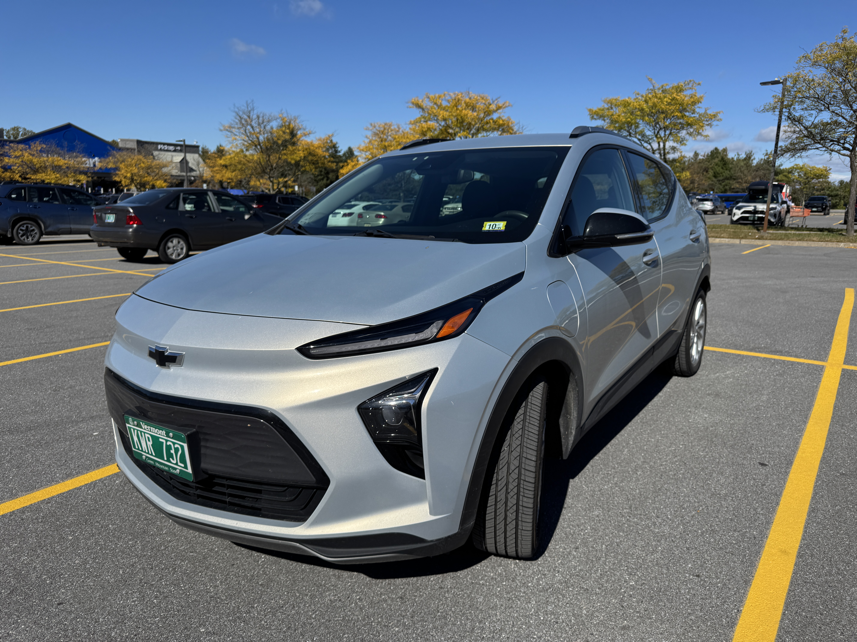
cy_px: 321
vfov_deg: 56.8
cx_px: 428
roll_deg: -2.1
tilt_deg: -13.0
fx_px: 594
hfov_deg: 71.6
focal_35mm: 24
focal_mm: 6.76
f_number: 1.78
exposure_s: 1/6410
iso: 80
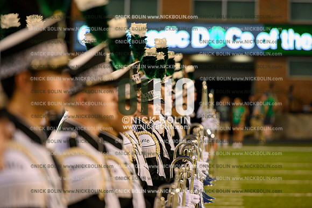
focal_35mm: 190
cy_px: 104
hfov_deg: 10.8
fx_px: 1647
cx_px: 156
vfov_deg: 7.2
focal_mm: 190
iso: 2500
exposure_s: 1/250
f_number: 4
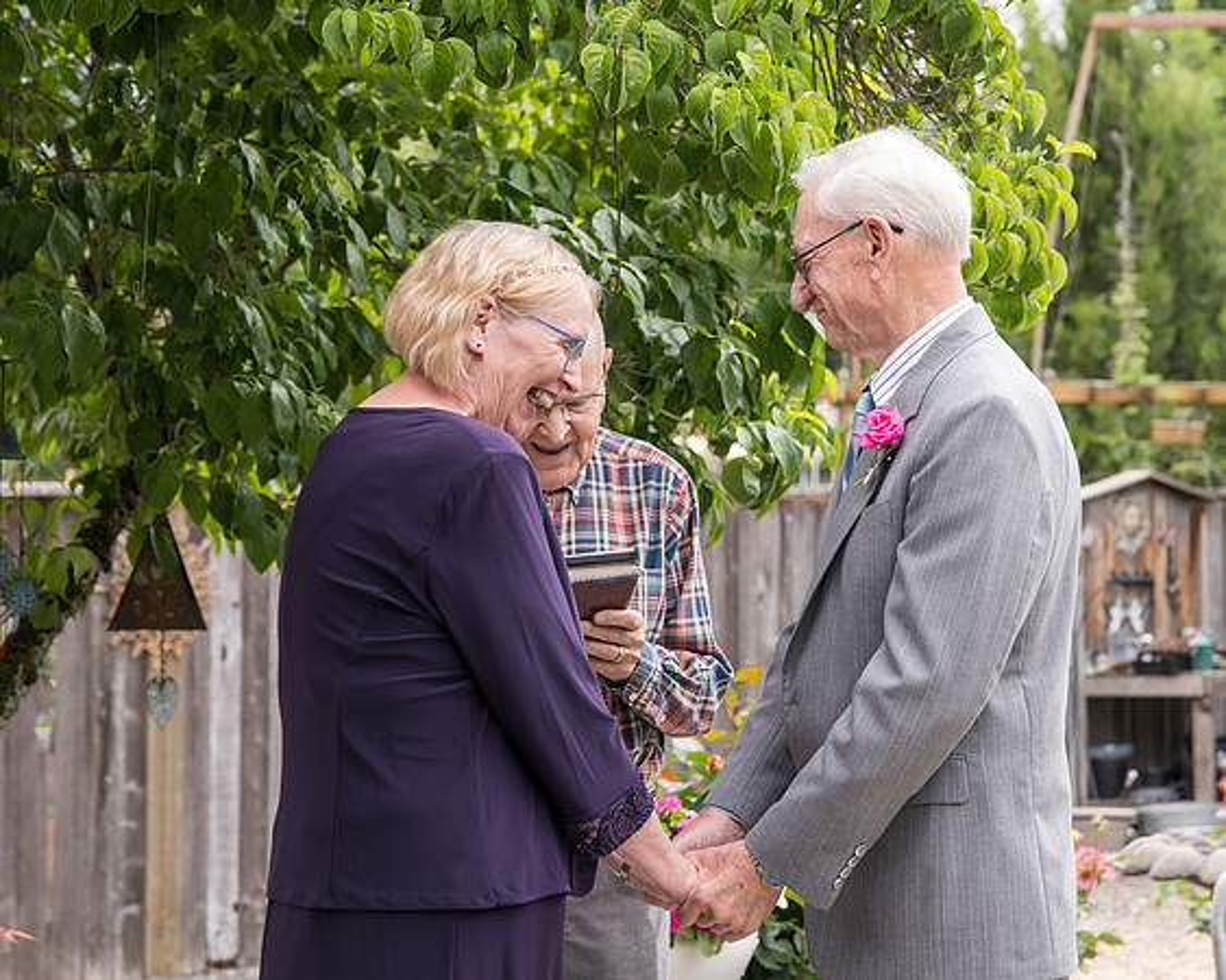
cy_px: 343
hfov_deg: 21.0
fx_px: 3308
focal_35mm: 91
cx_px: 684
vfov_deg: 16.8
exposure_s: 1/500
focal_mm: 62
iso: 400
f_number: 4.5
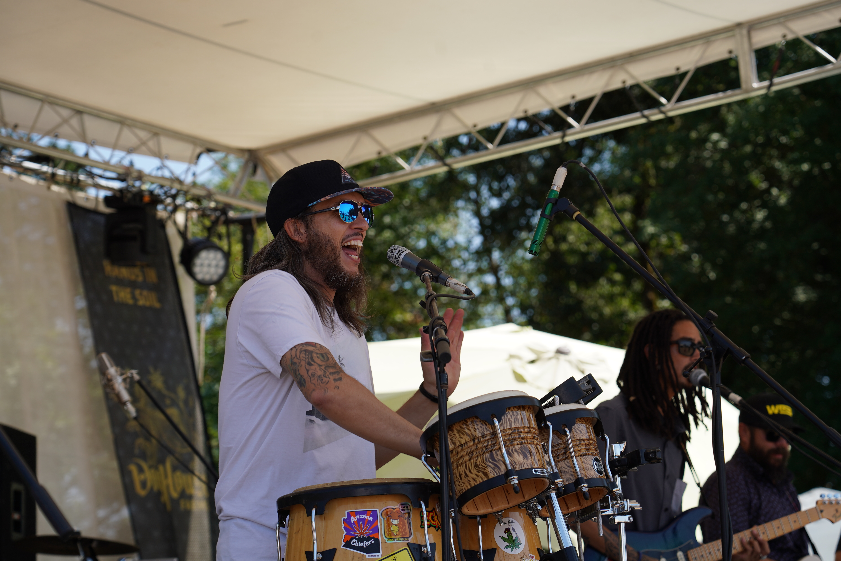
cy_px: 280
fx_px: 2453
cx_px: 420
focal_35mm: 105
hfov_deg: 19.5
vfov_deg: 13.0
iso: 100
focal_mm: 105
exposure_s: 1/320
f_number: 5.6
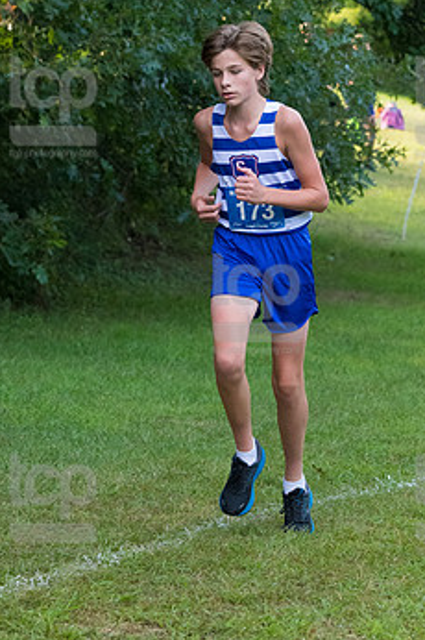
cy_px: 303
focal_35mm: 195
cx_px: 256
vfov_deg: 10.6
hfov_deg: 7.0
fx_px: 3460
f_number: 5
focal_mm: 100
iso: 3200
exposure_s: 1/1600
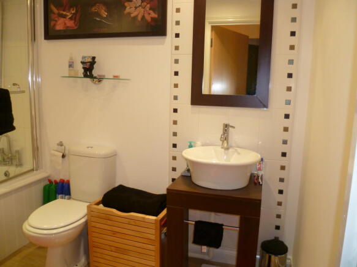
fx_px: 289
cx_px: 178
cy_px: 134
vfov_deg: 49.7
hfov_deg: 63.5
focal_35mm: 28
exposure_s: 1/30
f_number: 2.8
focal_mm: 5
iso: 200
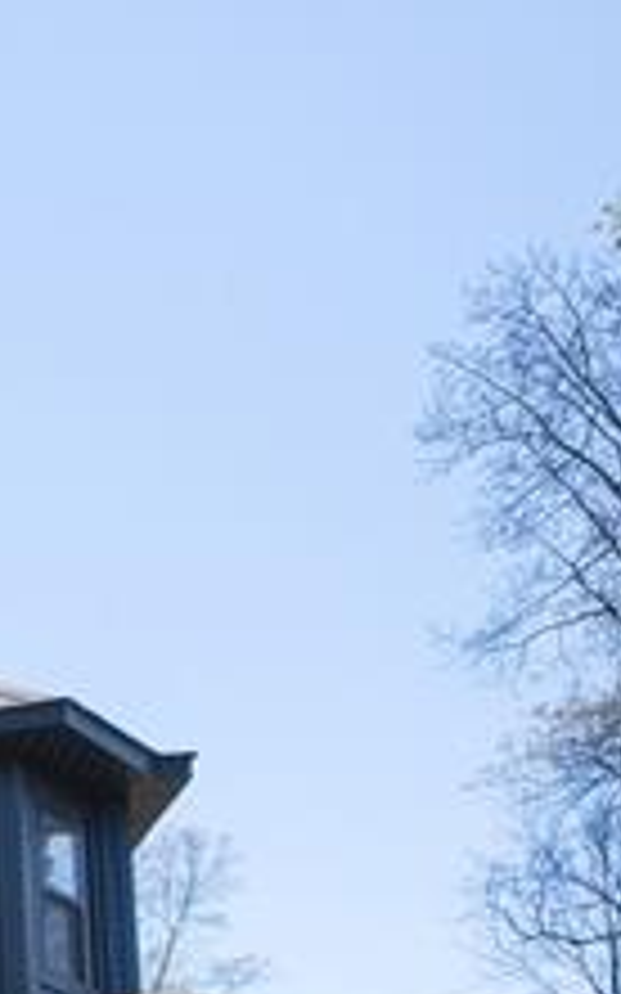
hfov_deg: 11.8
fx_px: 1788
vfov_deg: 24.8
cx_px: -1170
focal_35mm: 66
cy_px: 1442
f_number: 11
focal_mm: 14
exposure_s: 1/80
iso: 100
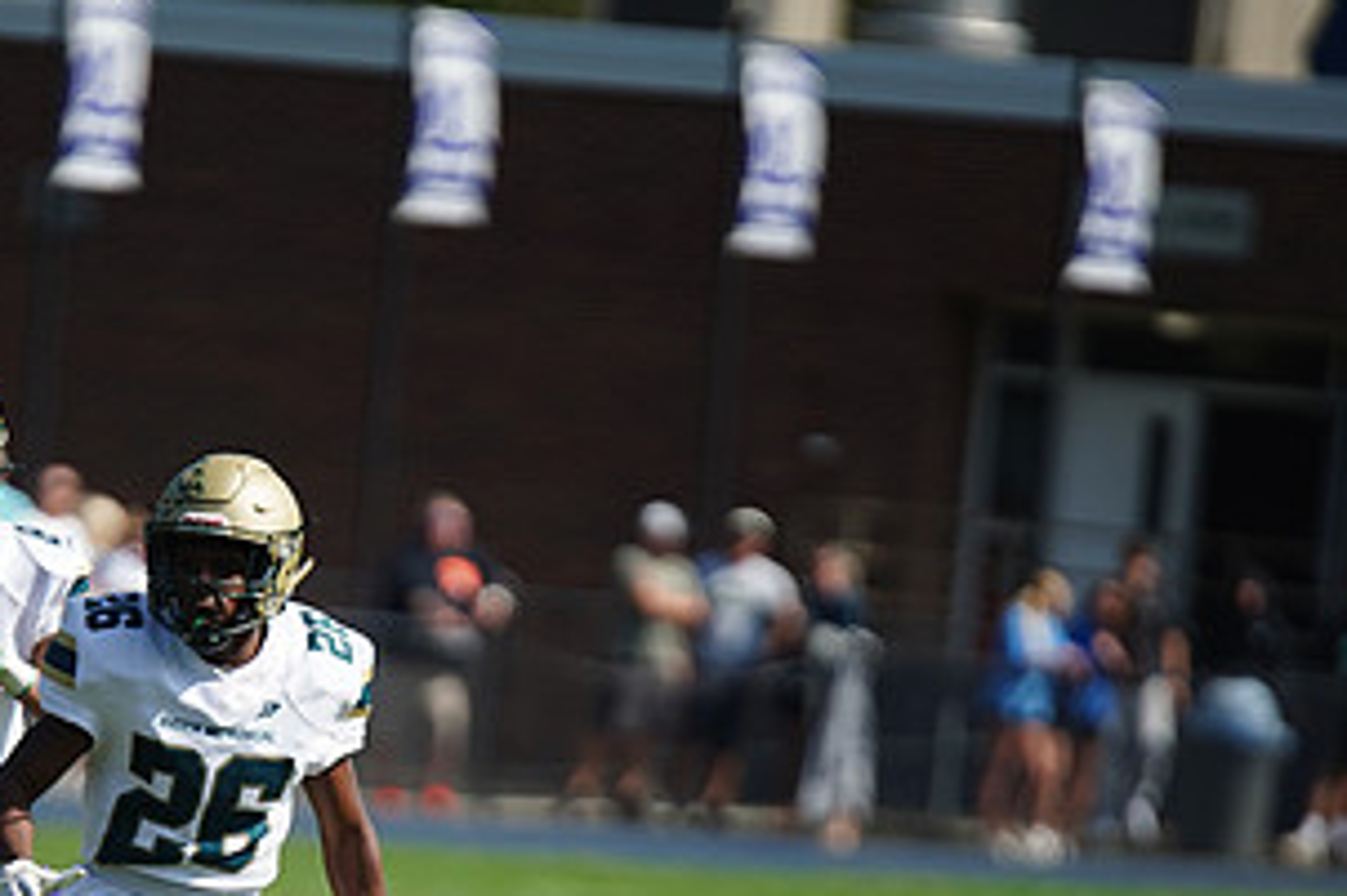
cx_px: 263
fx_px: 21577
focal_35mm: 577
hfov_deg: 3.6
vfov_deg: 2.4
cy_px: 764
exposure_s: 1/5000
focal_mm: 300
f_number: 2.8
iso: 400
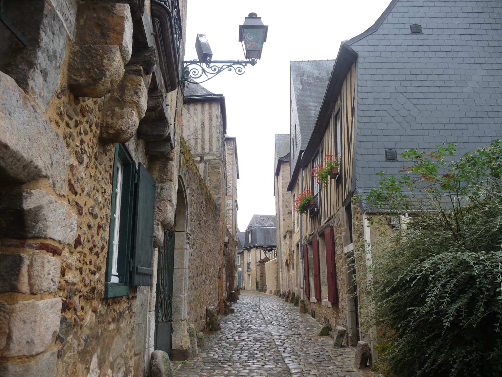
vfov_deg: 49.7
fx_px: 406
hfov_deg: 63.4
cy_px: 188
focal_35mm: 28
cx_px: 251
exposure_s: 1/250
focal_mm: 4.7
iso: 100
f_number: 3.3
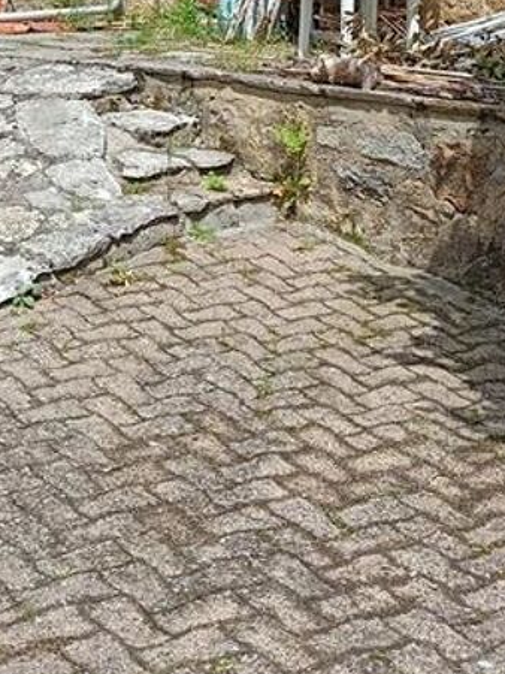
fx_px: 1382
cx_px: 120
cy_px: -125
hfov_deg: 20.5
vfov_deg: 24.9
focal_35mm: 71
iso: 52
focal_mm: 5.24
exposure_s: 1/555
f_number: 1.7
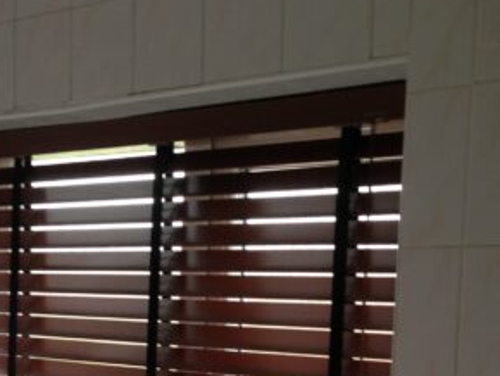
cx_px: 233
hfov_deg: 26.3
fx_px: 1070
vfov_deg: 19.2
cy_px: 395
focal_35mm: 74
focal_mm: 4.13
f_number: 2.4
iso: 50
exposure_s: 1/20
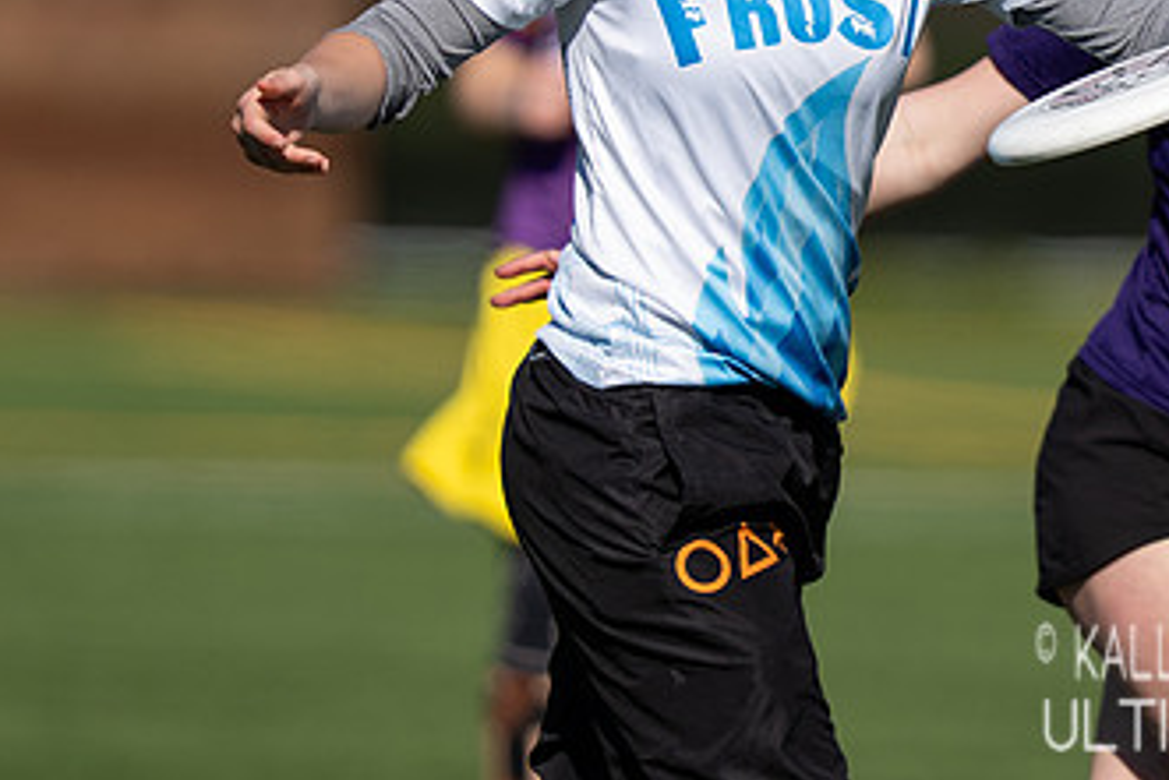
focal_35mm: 1139
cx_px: 1042
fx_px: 37000
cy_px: 272
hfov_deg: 1.8
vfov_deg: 1.2
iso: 125
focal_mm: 400
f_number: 3.2
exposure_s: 1/2500
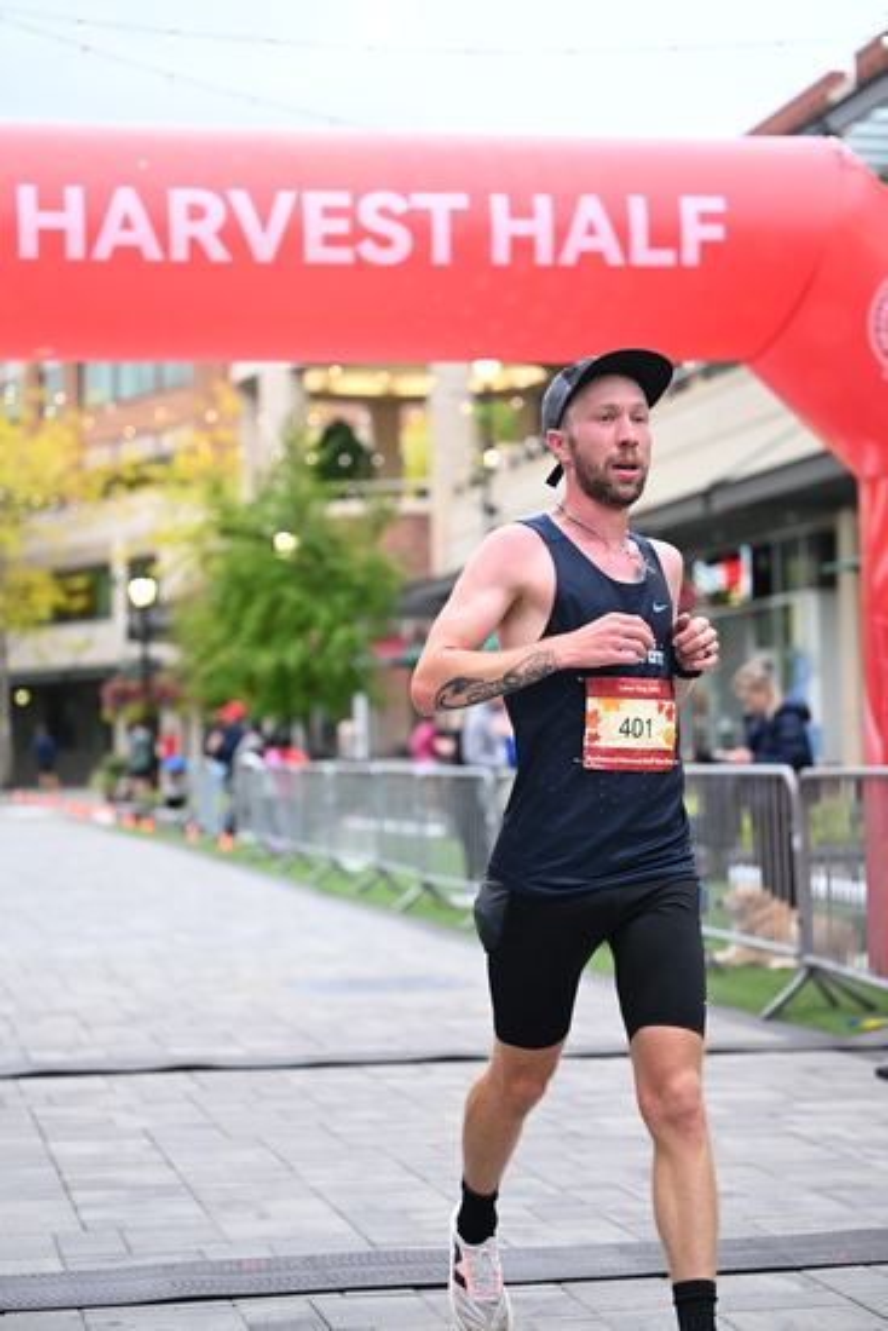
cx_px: 444
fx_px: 2625
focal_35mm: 71
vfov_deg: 28.4
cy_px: 666
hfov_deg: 19.2
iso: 1600
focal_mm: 71
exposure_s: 1/800
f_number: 2.8
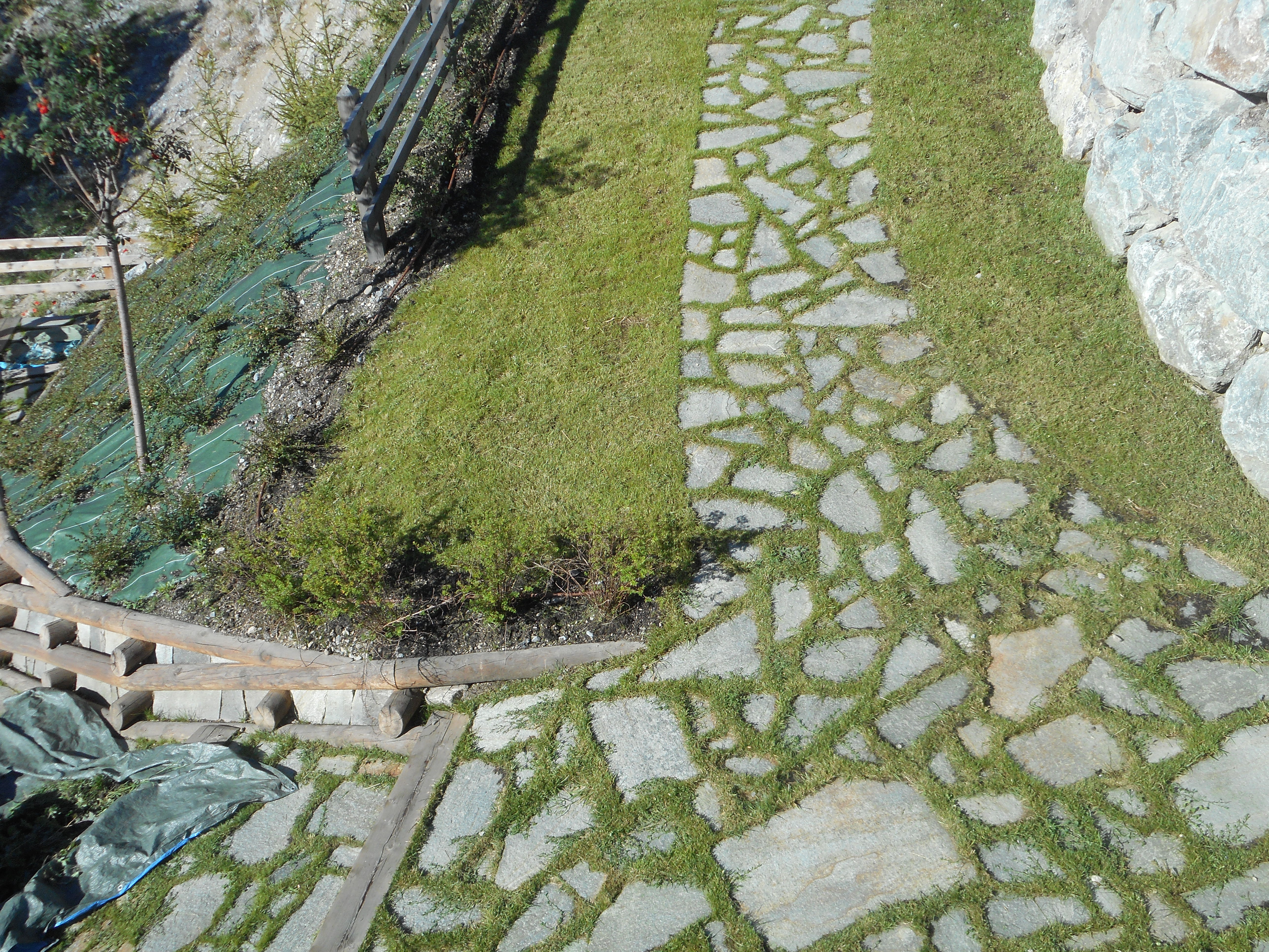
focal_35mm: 39
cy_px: 476
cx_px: 634
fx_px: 1430
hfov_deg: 47.9
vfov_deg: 36.8
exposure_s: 1/400
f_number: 4.5
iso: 80
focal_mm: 6.9
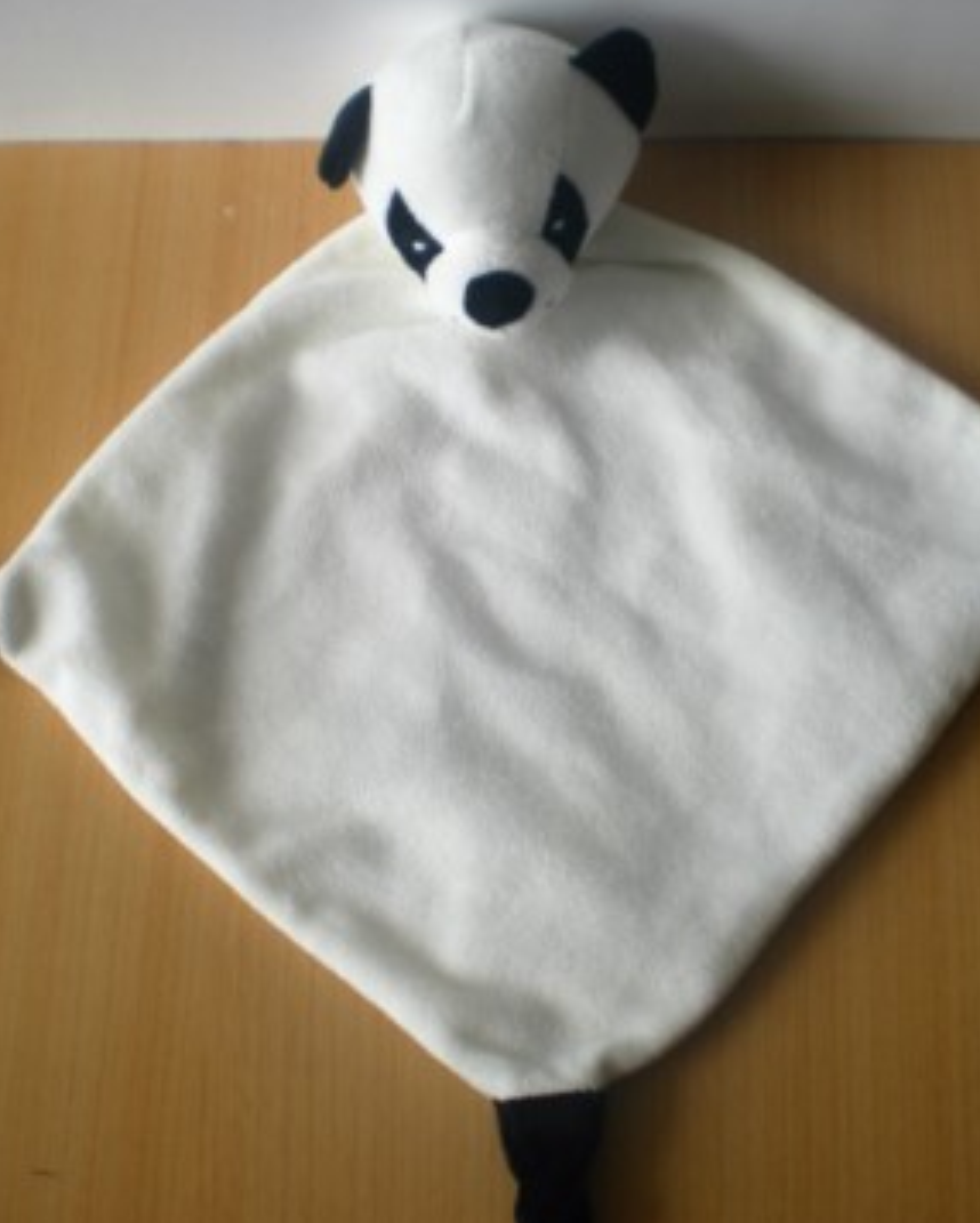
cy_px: 545
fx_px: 1956
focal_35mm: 54
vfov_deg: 34.7
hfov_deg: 28.1
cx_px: 524
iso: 64
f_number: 3.1
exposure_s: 1/106
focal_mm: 6.3
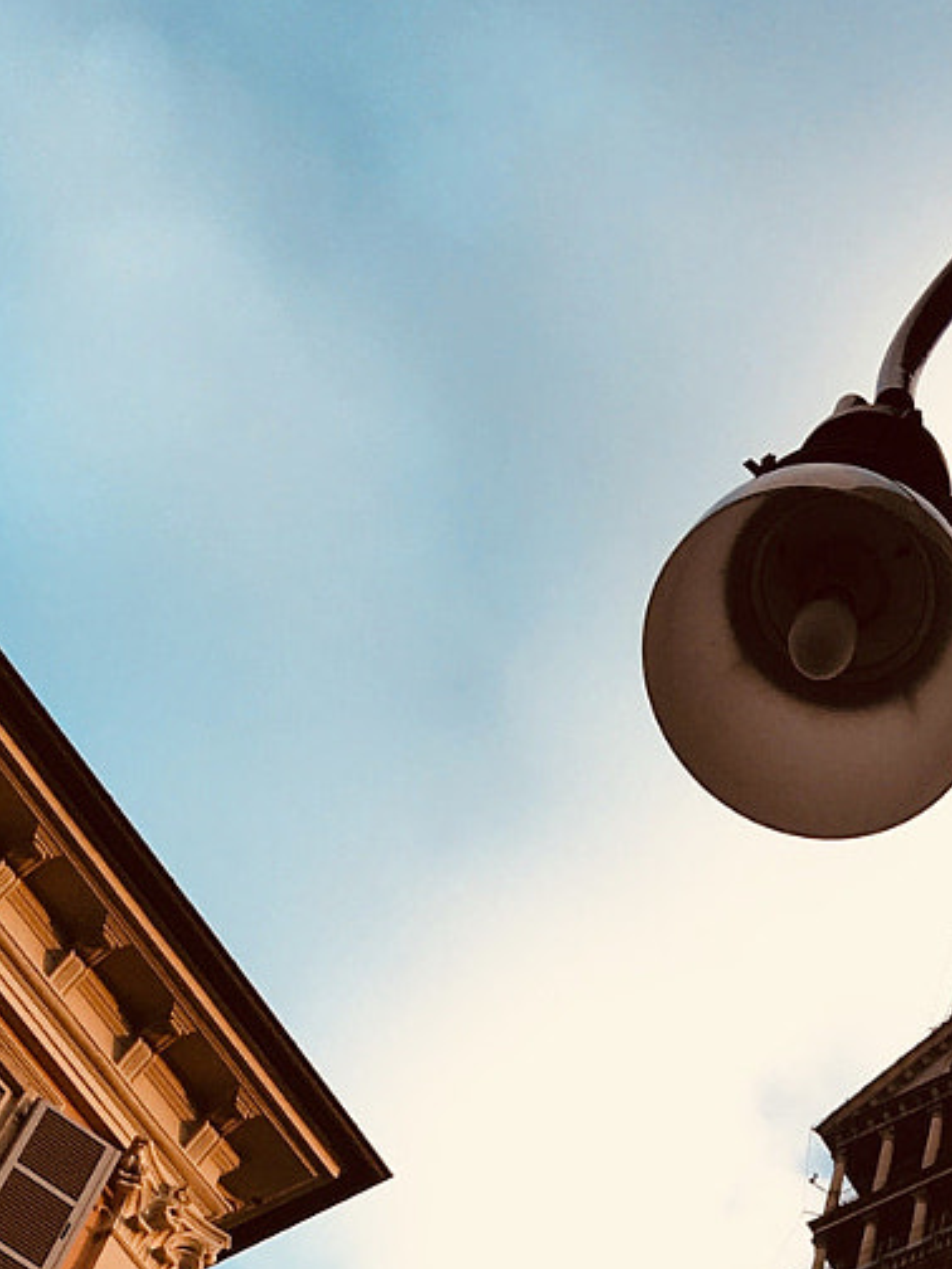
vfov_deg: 19.1
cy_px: 1808
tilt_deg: +47.9
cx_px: 917
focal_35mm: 92
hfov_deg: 15.8
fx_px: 3374
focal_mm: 4.15
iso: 25
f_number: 2.2
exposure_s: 1/297
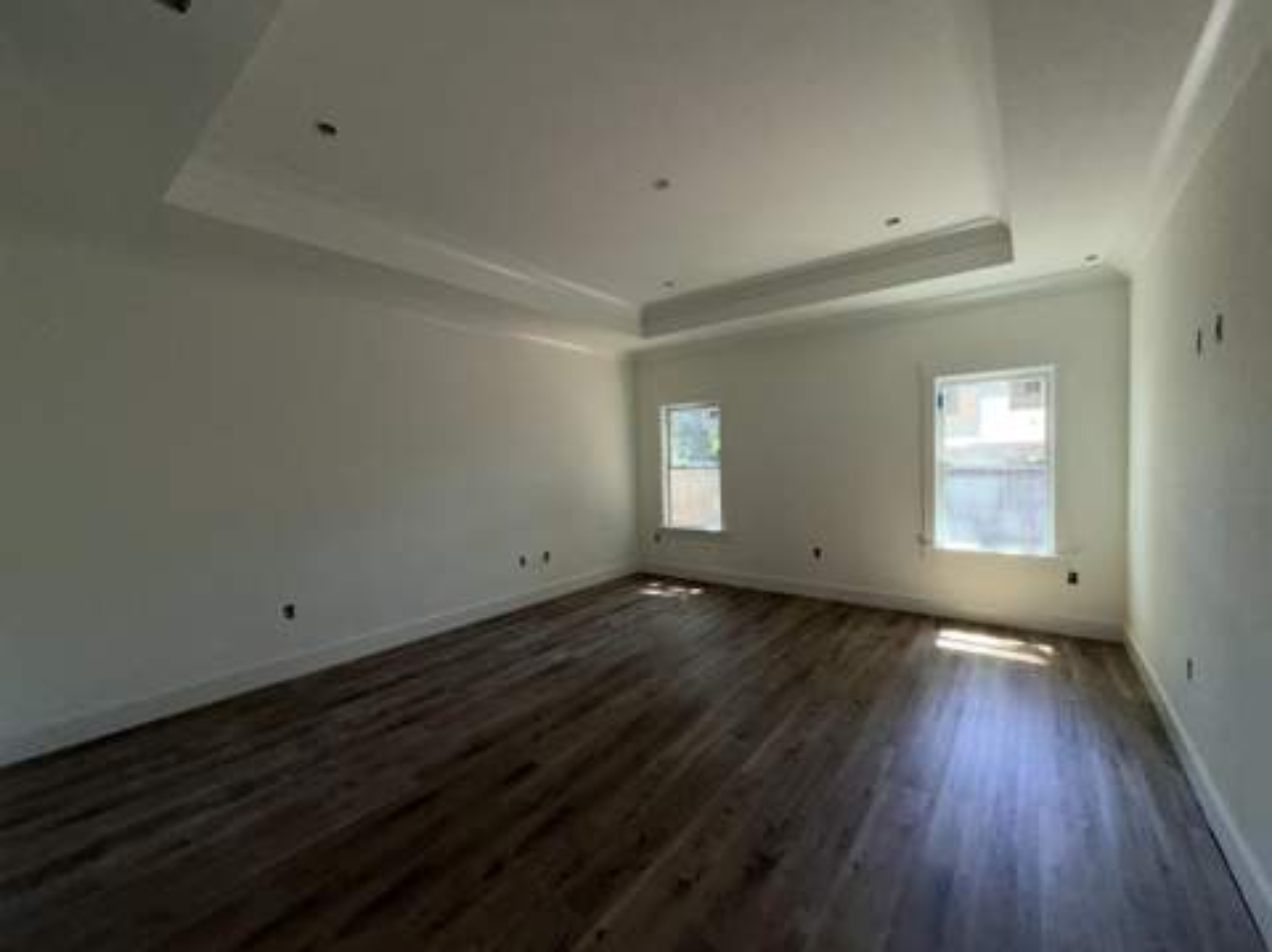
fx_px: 514
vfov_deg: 85.6
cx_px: 636
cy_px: 476
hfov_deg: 102.1
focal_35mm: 14
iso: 100
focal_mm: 2.22
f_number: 2.2
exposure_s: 1/120
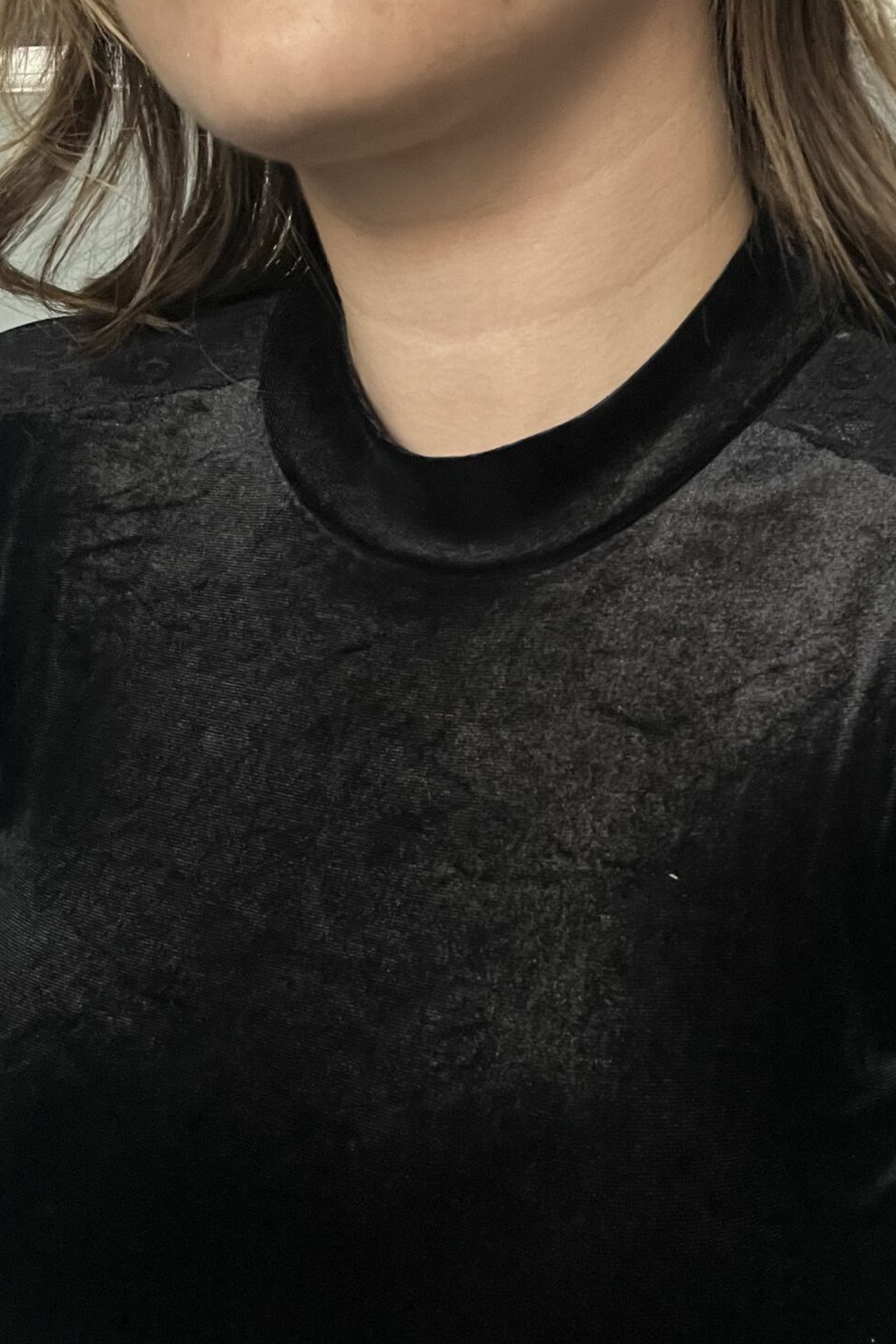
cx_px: 627
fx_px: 1643
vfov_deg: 44.4
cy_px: 763
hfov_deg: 30.2
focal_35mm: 44
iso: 320
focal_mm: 2.71
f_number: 2.2
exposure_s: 1/60
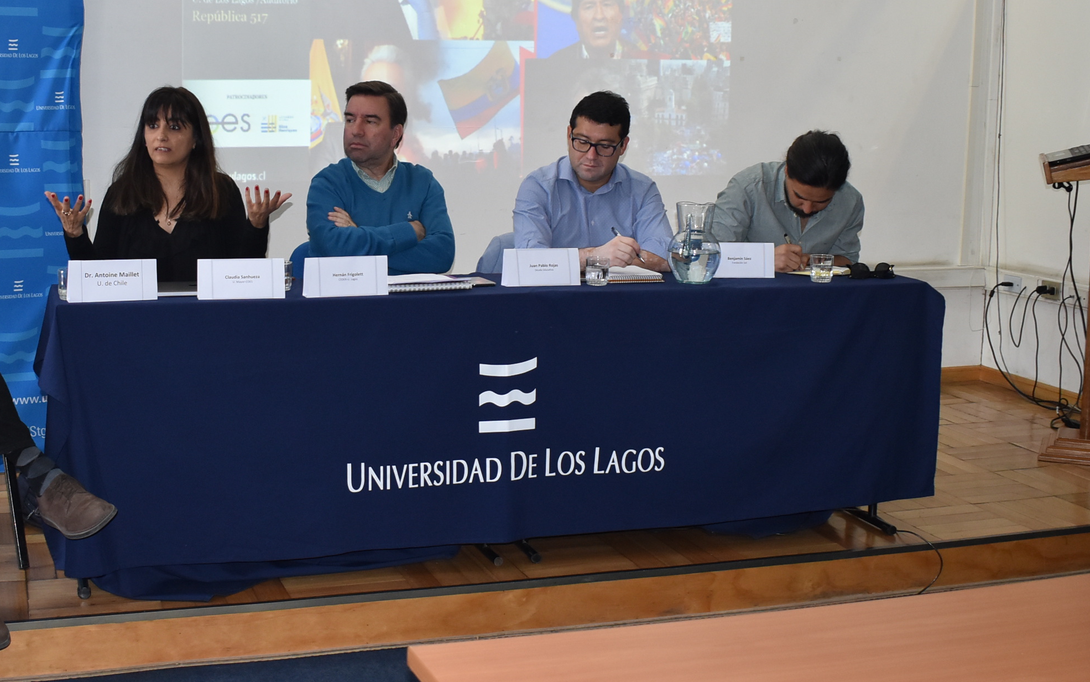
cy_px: 277
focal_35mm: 49
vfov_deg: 26.4
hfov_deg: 41.0
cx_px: 414
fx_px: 1449
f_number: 4.5
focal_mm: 21
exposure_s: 1/80
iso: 800
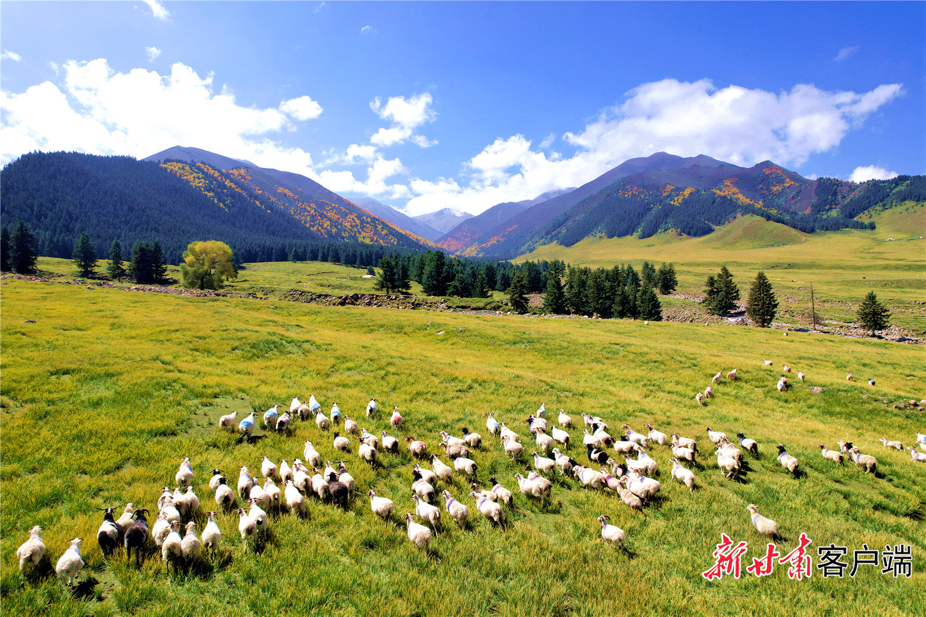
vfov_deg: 57.2
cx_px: 463
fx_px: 566
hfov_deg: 78.6
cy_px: 308
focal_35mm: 22
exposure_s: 1/2000
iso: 110
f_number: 2.8
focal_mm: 8.38
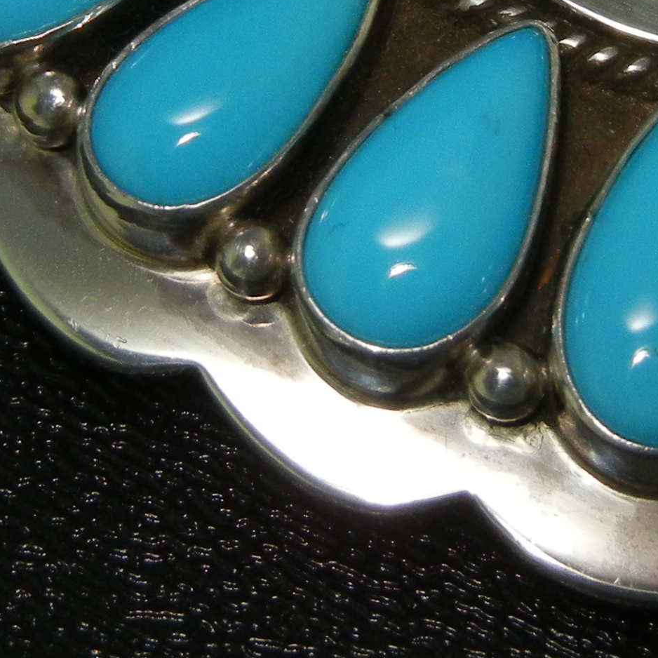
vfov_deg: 11.7
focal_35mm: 147
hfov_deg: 11.9
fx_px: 3161
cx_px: 403
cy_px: -69
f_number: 7.4
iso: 208
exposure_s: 1/30
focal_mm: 7.1
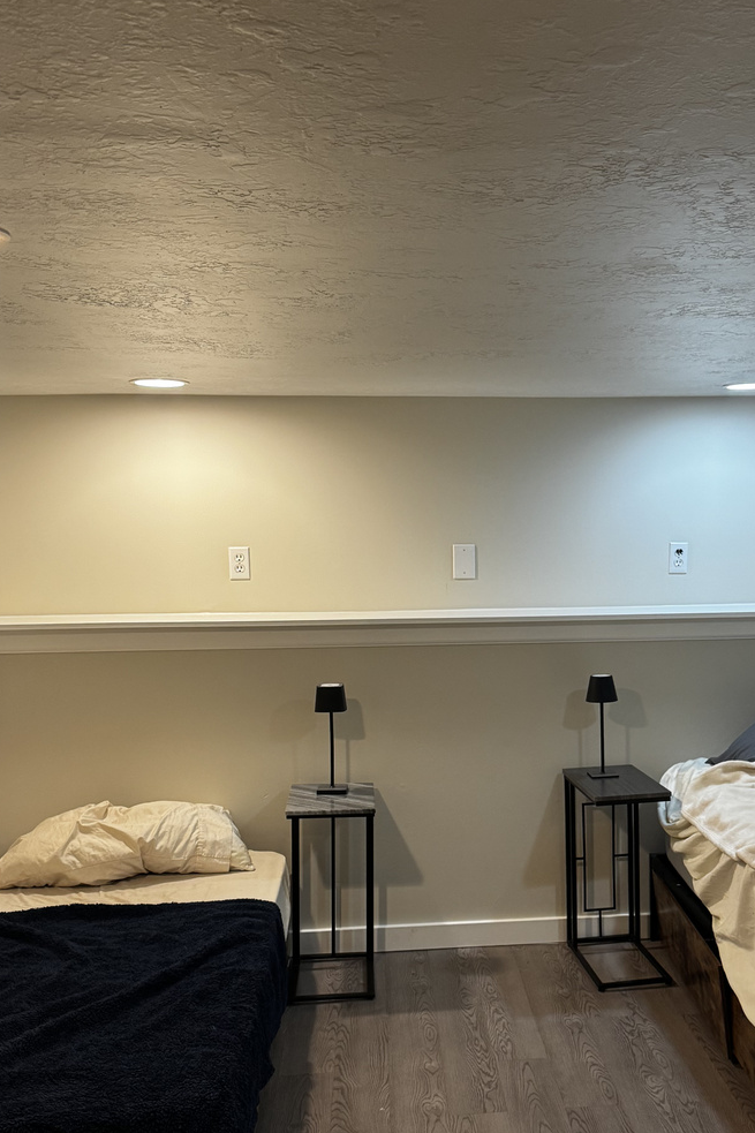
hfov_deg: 33.8
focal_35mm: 39
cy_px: 667
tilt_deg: -7.8
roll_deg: +0.4
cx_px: 518
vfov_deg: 49.3
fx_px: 1227
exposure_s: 1/60
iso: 320
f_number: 1.78
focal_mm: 6.76
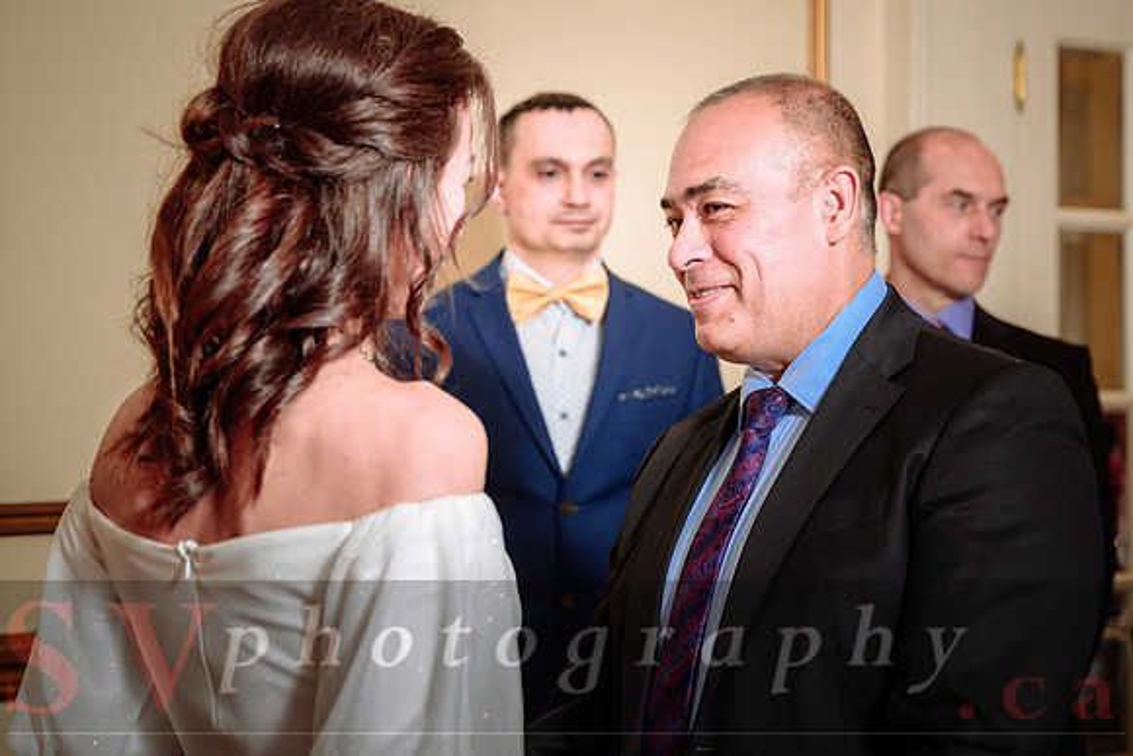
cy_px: 328
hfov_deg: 25.6
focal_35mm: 79
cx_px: 641
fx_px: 2494
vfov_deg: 17.2
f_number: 4.5
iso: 500
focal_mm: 70
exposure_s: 1/200
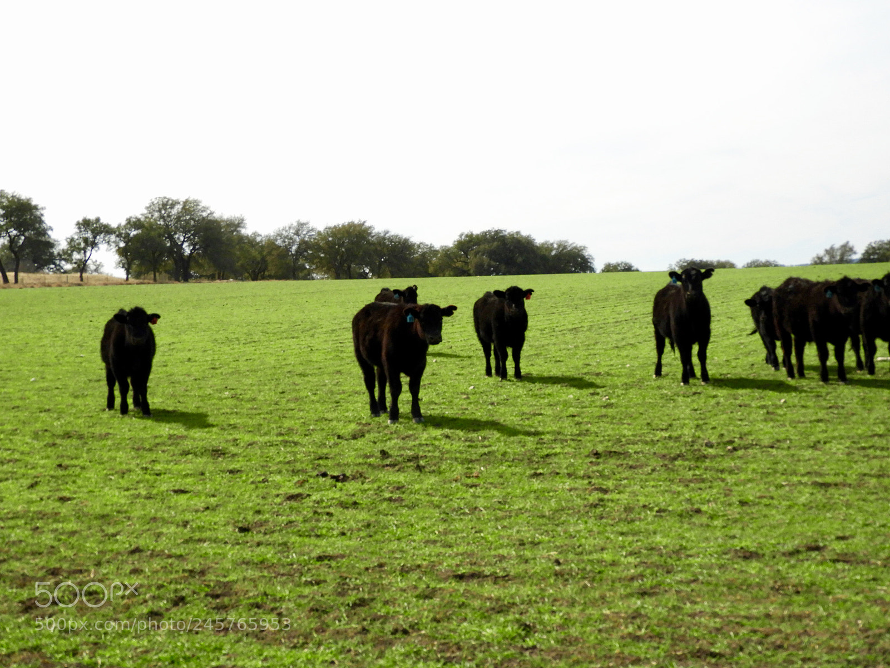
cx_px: 445
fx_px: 1543
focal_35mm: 60
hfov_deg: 32.2
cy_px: 334
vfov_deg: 24.4
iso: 180
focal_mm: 10.7
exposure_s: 1/500
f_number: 4.2
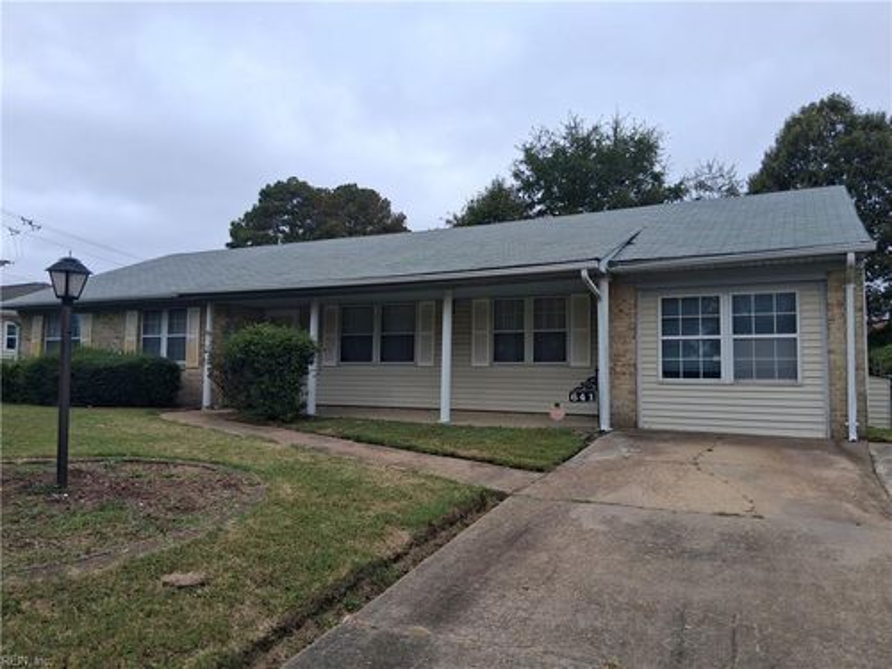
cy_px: 334
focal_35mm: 26
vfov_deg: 53.1
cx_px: 446
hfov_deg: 67.3
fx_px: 670
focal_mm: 3.98
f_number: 1.8
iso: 25
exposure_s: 1/309
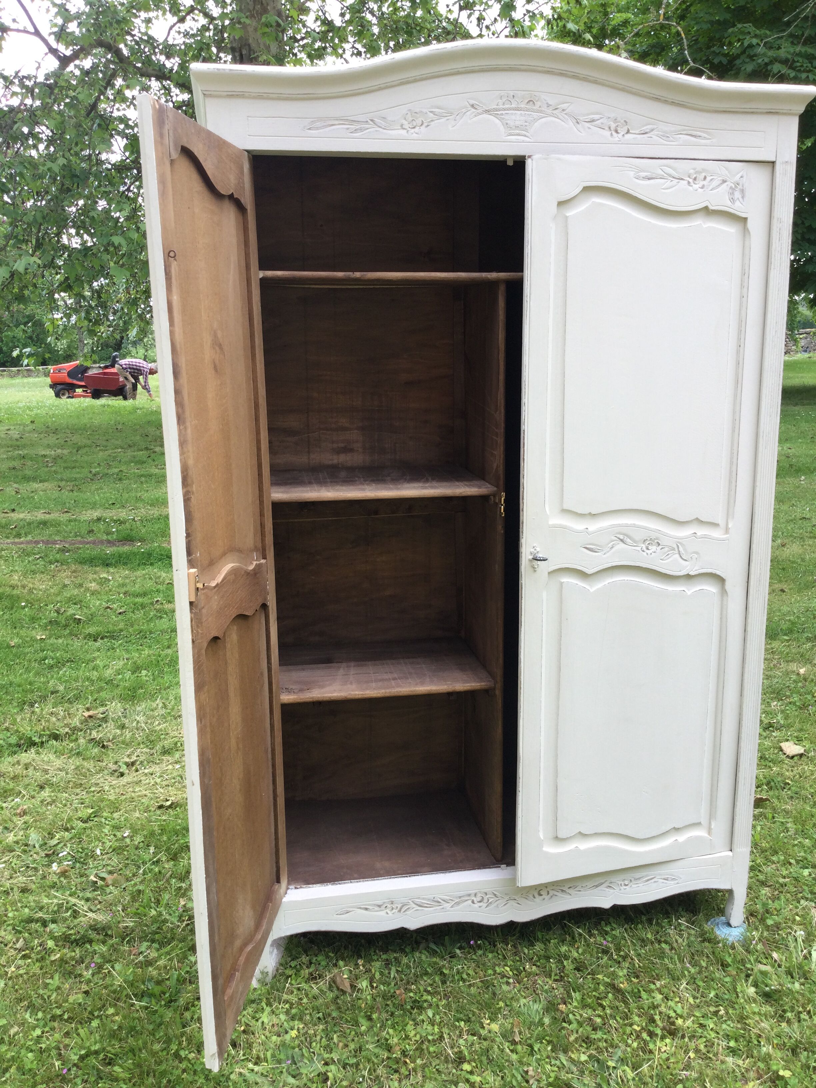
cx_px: 408
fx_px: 974
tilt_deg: -13.3
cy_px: 544
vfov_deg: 58.4
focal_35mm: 31
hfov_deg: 45.4
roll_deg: -0.1
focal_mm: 3.3
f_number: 2.4
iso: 25
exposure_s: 1/130
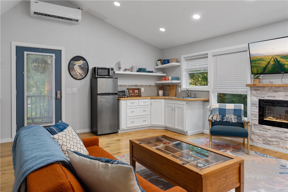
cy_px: 96
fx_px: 192
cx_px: 144
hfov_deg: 73.7
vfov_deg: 53.1
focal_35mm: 24
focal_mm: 24
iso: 640
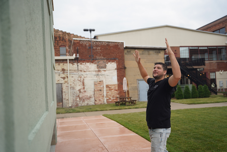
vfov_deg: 38.5
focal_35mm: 34
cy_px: 76
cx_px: 114
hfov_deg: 55.4
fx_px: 216
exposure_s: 1/800
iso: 200
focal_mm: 34.3
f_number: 2.8
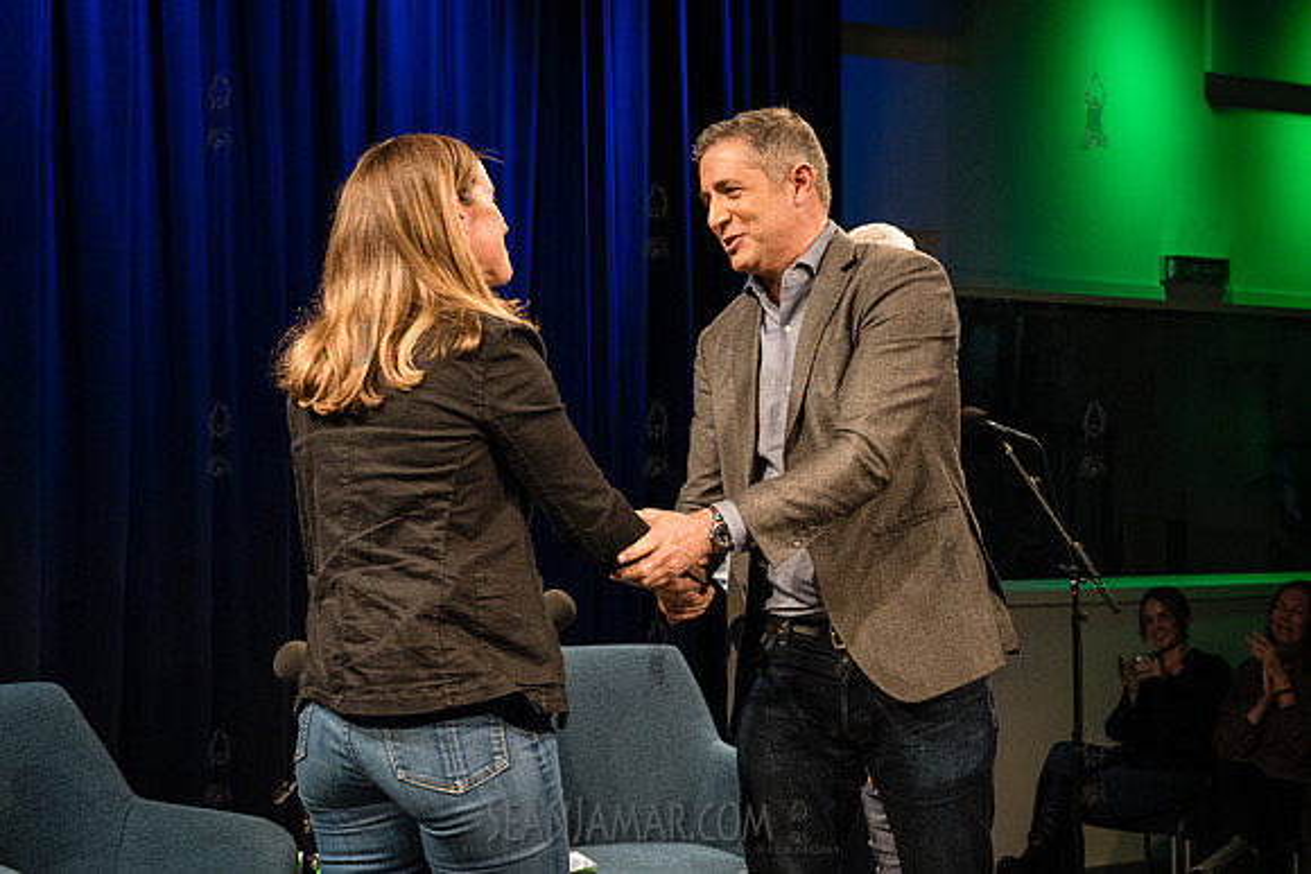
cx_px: 869
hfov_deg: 33.9
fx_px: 2133
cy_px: 473
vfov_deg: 23.2
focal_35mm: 59
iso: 3200
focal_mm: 44
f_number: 4
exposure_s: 1/250
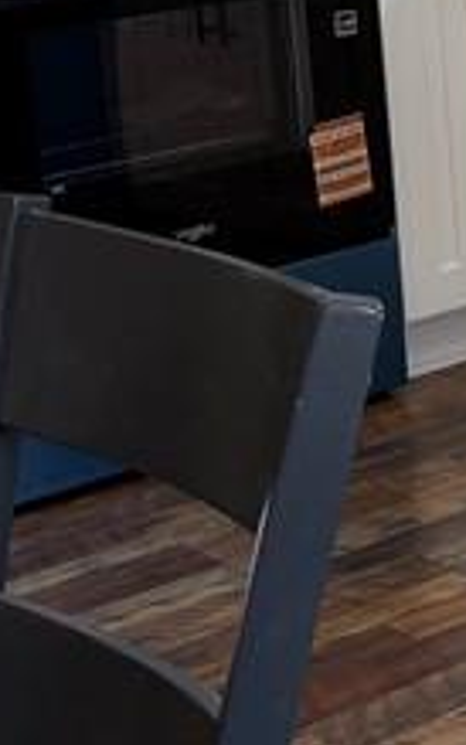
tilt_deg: -7.9
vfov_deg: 17.0
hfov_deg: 10.3
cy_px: -44
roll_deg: +2.8
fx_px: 2416
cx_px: 884
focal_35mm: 119
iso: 125
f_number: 1.78
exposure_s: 1/212
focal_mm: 6.76
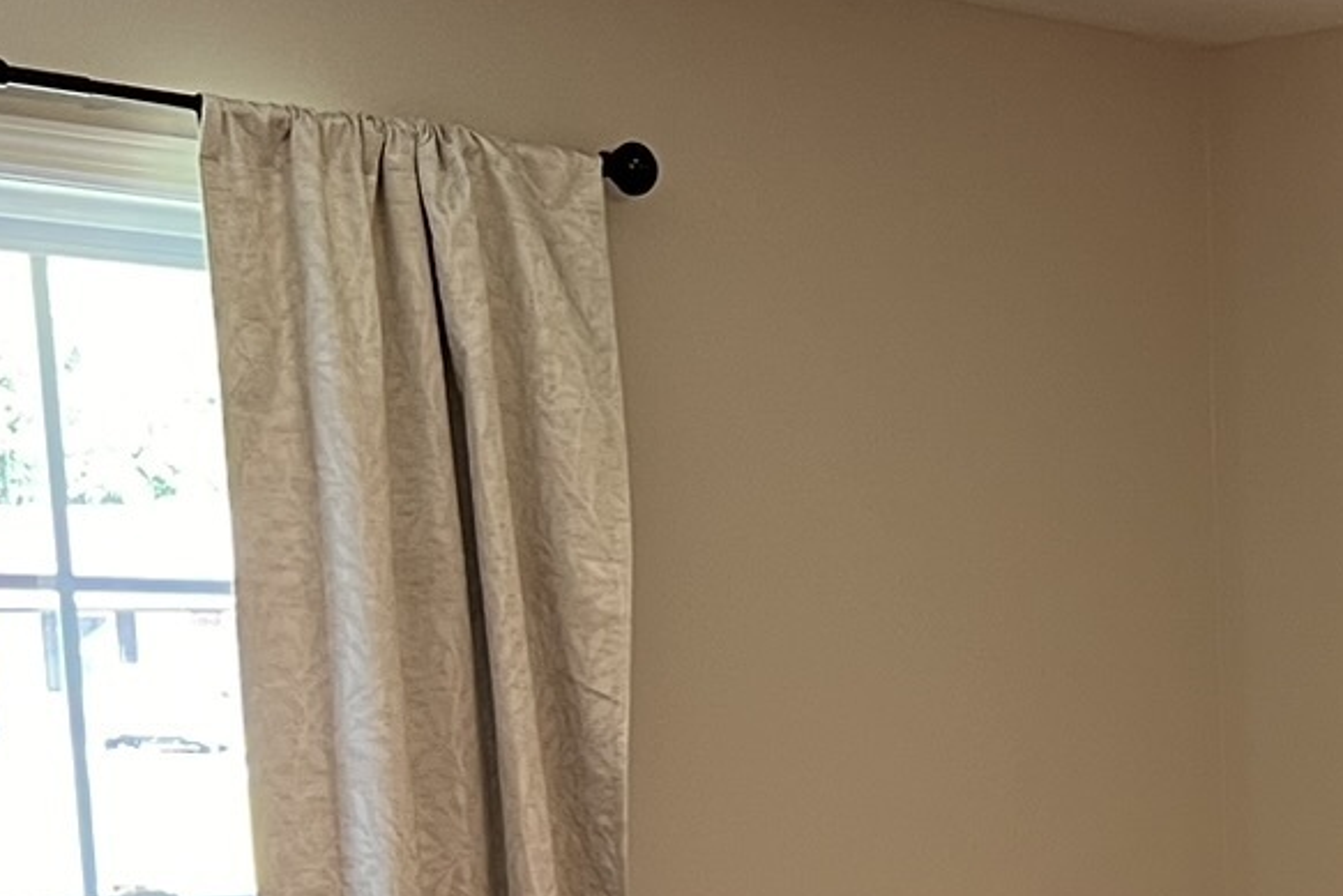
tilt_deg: -11.0
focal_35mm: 95
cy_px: 1313
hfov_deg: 20.2
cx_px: 1594
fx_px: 3545
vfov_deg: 13.6
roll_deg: +0.0
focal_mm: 5.7
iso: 80
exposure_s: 1/60
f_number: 1.5
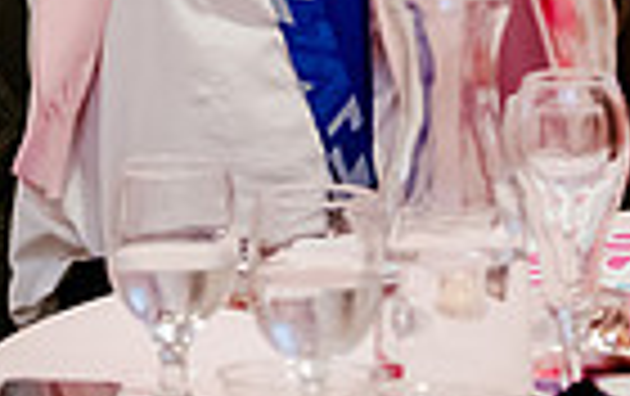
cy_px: -428
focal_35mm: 343
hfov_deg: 6.1
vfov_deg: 3.8
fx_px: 5899
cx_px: 87
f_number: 2.8
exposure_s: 1/250
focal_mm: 70
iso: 4000
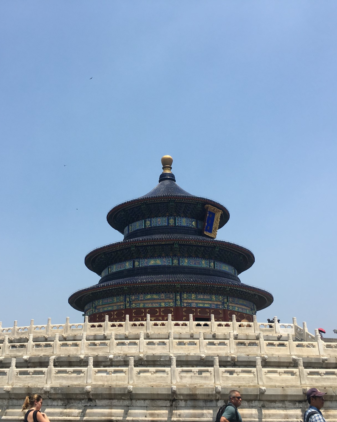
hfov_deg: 39.0
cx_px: 138
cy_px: 212
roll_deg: +0.4
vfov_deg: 47.9
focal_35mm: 38
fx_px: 474
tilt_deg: +21.8
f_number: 2.2
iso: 25
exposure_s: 1/1972
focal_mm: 4.15
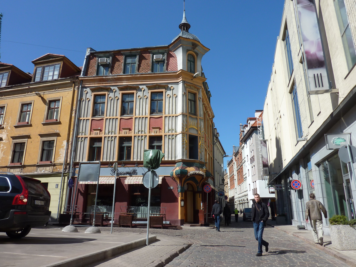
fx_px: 257
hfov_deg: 69.4
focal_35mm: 25
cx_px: 178
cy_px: 134
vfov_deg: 54.9
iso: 80
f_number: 5
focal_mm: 4.1
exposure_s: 1/400
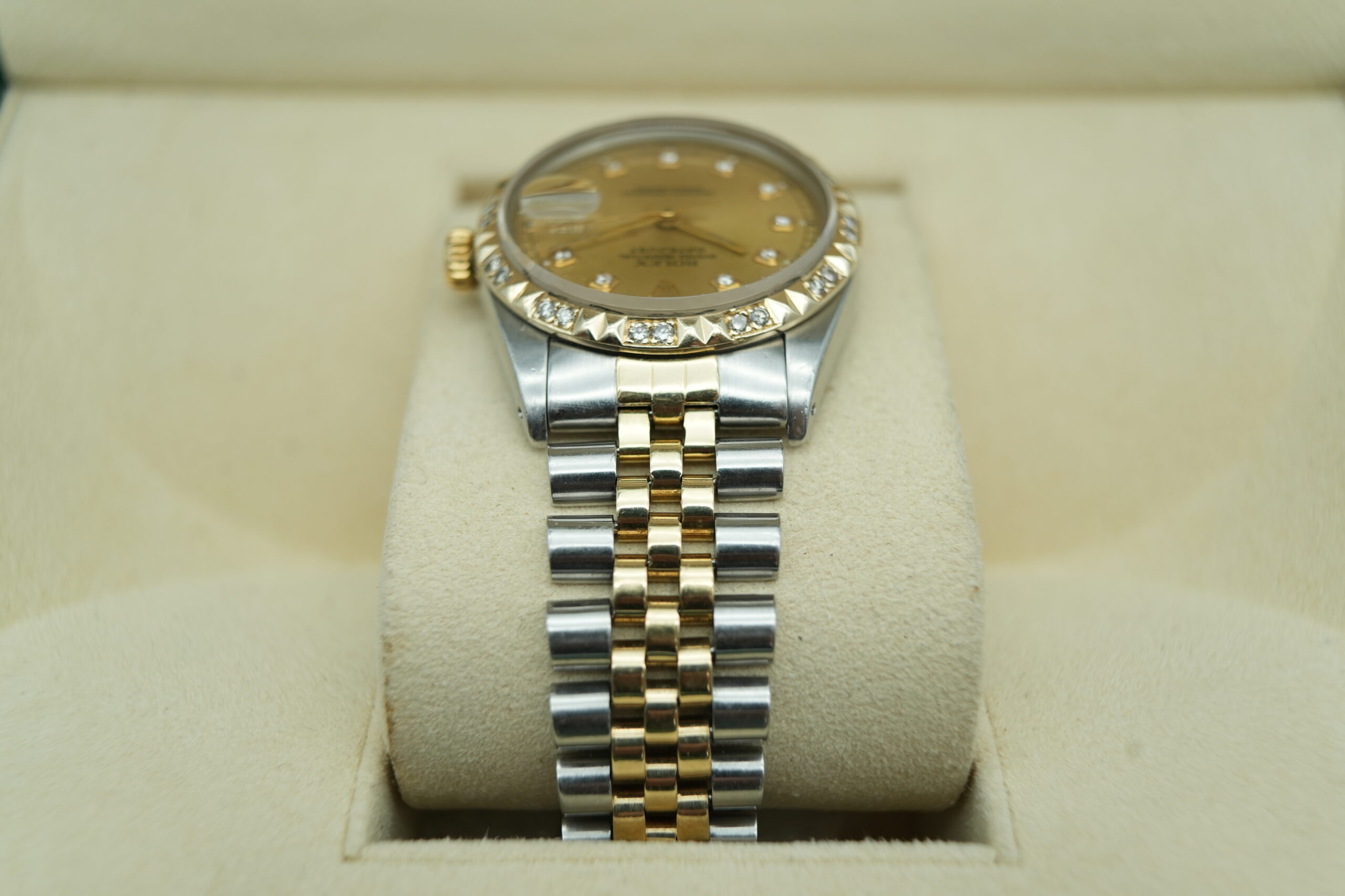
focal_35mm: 35
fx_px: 1308
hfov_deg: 54.4
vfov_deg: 37.9
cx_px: 672
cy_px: 448
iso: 400
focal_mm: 35
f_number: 5
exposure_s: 1/250
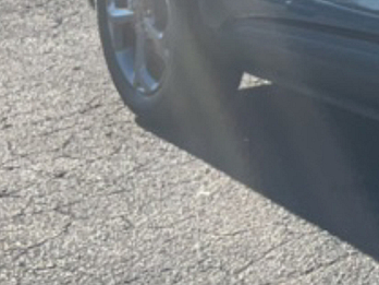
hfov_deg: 12.3
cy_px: -63
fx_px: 1511
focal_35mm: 138
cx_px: 800
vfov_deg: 10.6
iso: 25
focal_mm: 3
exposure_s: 1/883
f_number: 1.8
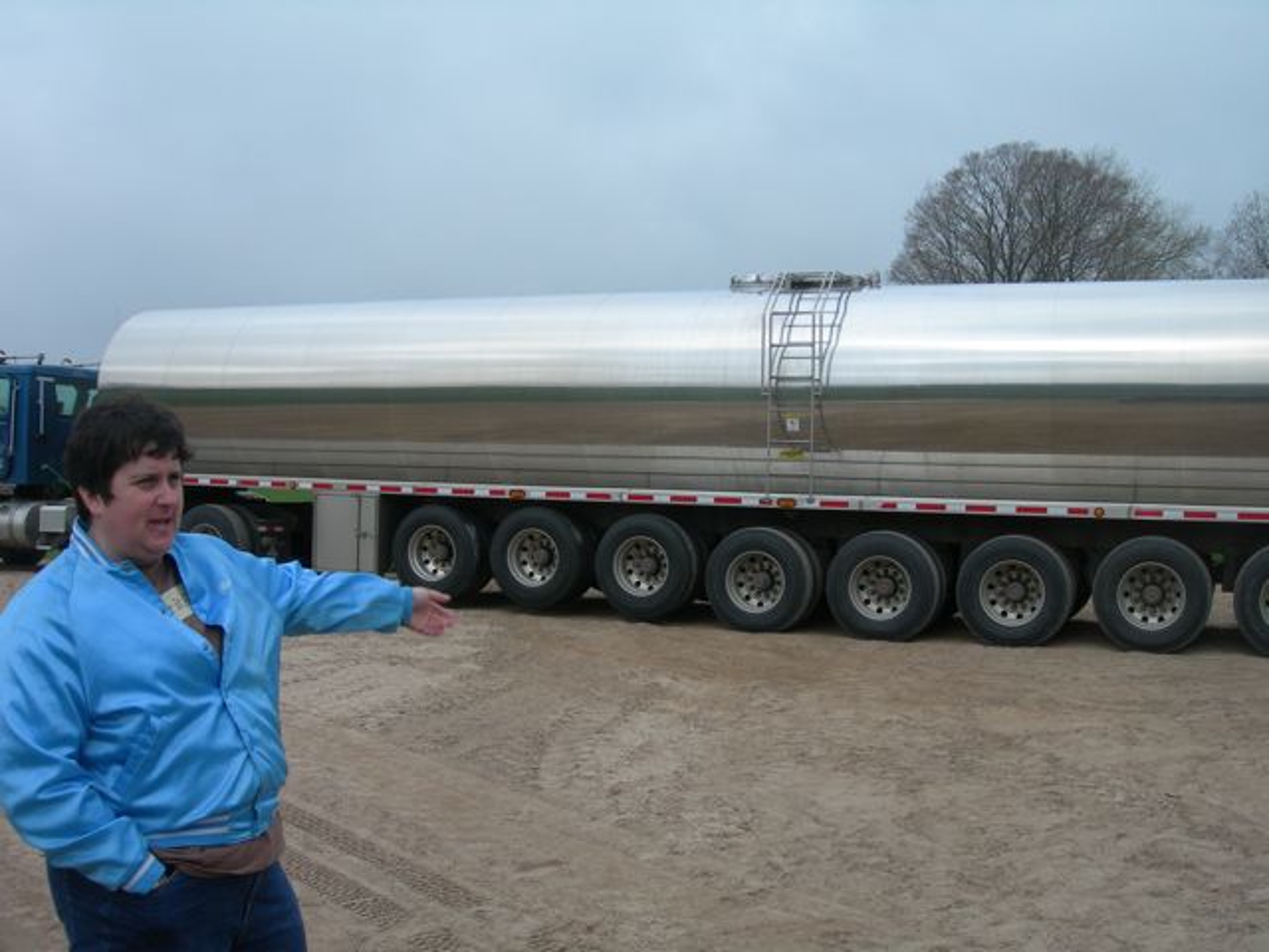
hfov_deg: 49.0
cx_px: 634
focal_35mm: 38
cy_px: 476
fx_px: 1393
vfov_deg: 37.7
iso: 50
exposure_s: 1/576
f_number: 4.8
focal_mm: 7.8
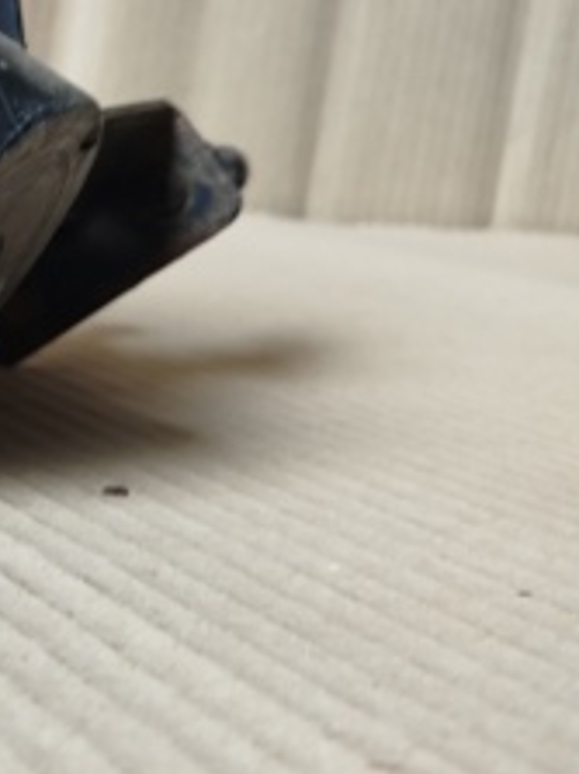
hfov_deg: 17.6
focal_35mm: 69
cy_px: 278
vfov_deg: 28.1
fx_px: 1540
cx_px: -433
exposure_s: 1/33
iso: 200
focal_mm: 5.31
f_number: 1.7
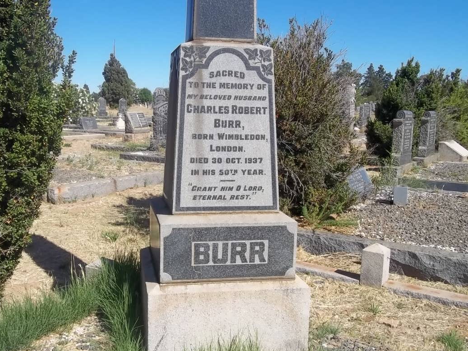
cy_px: 181
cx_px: 199
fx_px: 500
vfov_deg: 38.6
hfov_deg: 50.0
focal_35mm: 37
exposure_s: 1/500
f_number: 5.5
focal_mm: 5.7
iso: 80
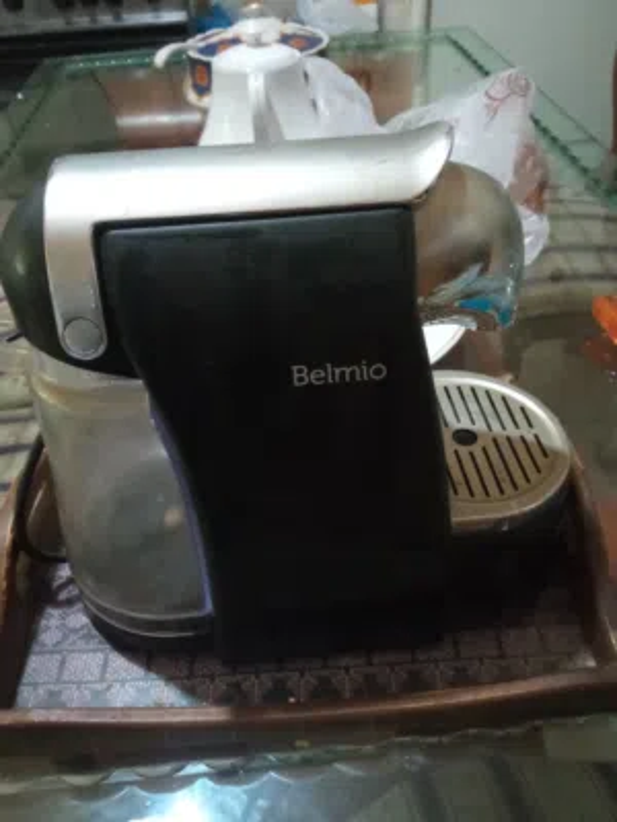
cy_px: 411
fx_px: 642
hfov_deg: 51.4
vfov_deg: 65.3
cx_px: 308
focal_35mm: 27
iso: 3417
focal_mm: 3.79
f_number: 2.2
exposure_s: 1/14.3
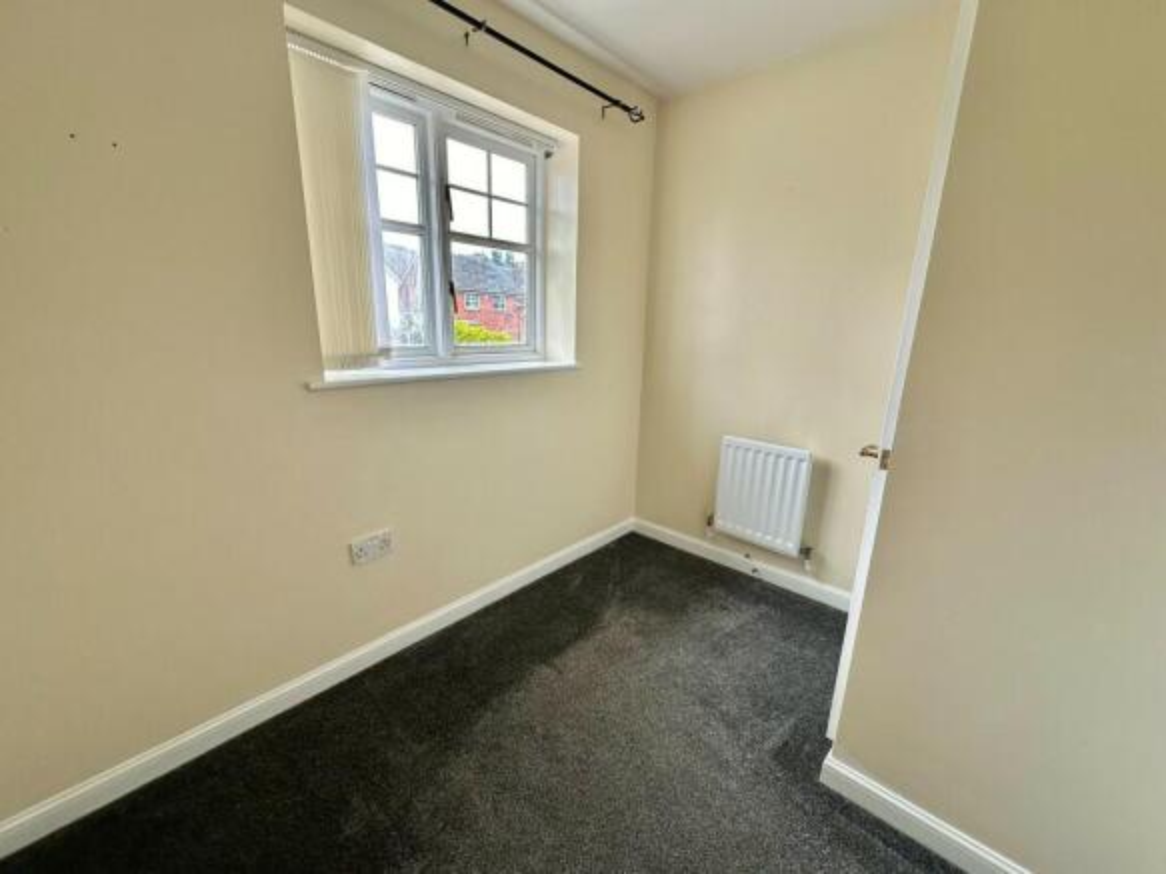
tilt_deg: -14.2
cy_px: 437
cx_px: 583
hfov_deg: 102.1
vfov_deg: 85.7
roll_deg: -1.1
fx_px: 471
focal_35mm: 14
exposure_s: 1/99
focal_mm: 2.22
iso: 80
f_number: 2.2
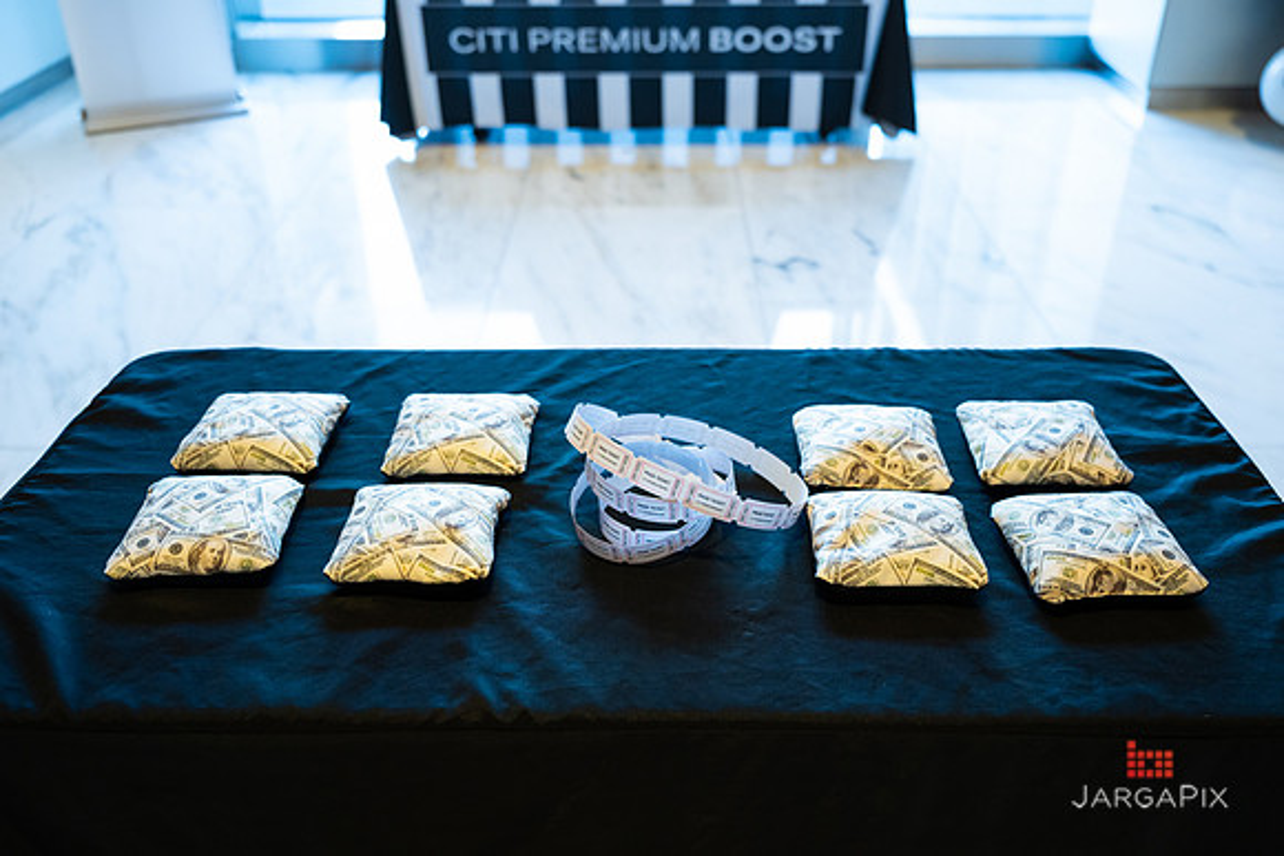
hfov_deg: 59.3
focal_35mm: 32
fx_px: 1127
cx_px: 652
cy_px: 430
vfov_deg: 41.6
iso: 1600
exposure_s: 1/250
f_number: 3.2
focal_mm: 30.5
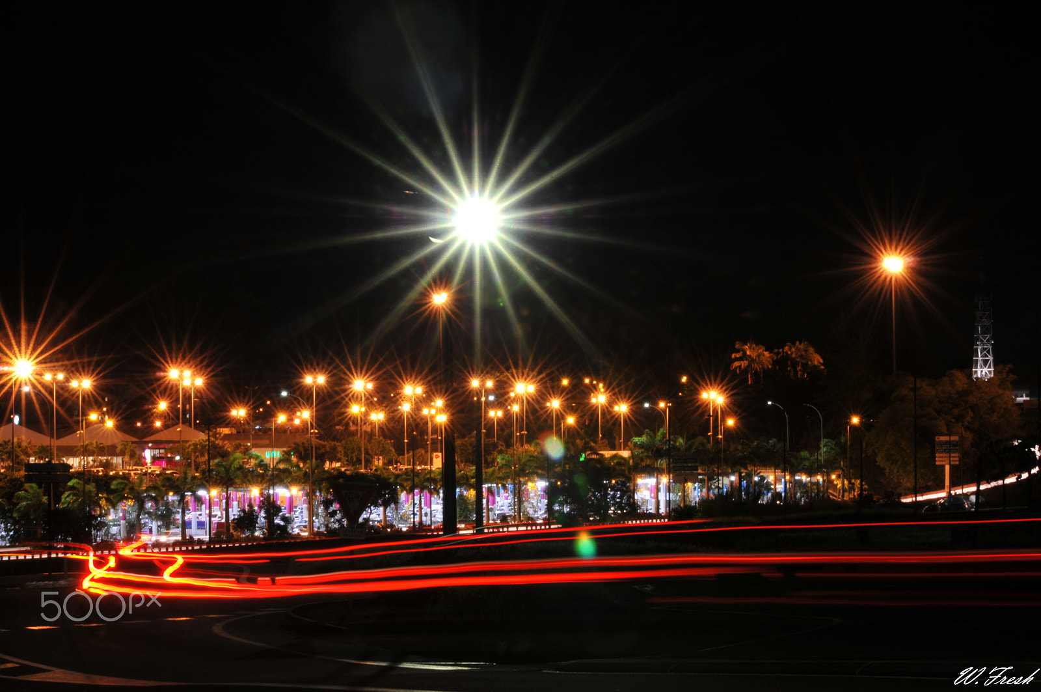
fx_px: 3033
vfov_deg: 13.0
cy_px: 346
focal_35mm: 105
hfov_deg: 19.5
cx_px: 520
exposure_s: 30
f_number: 32
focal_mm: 70
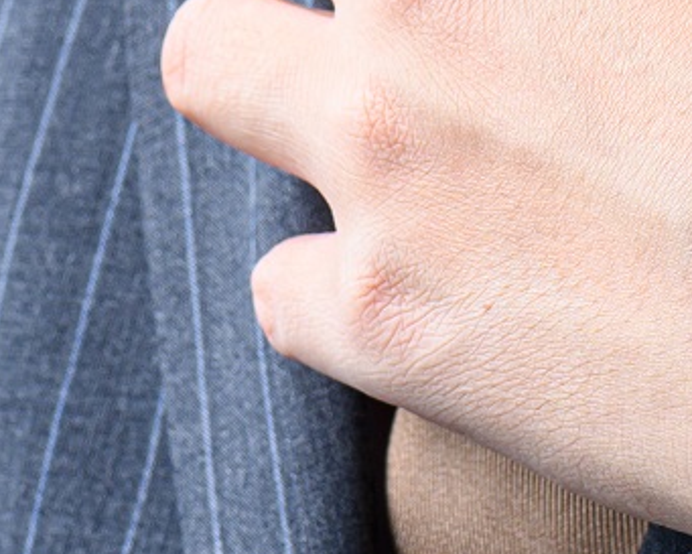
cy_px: 362
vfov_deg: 3.2
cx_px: 913
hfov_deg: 4.0
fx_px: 9772
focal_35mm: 477
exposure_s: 1/160
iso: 64
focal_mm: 105
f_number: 11
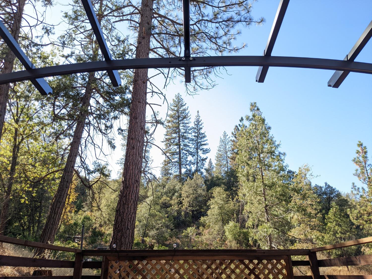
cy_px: 140
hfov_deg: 65.3
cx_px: 186
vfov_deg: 51.4
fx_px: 290
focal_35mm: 27
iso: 56
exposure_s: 1/618
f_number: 1.73
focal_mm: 4.38
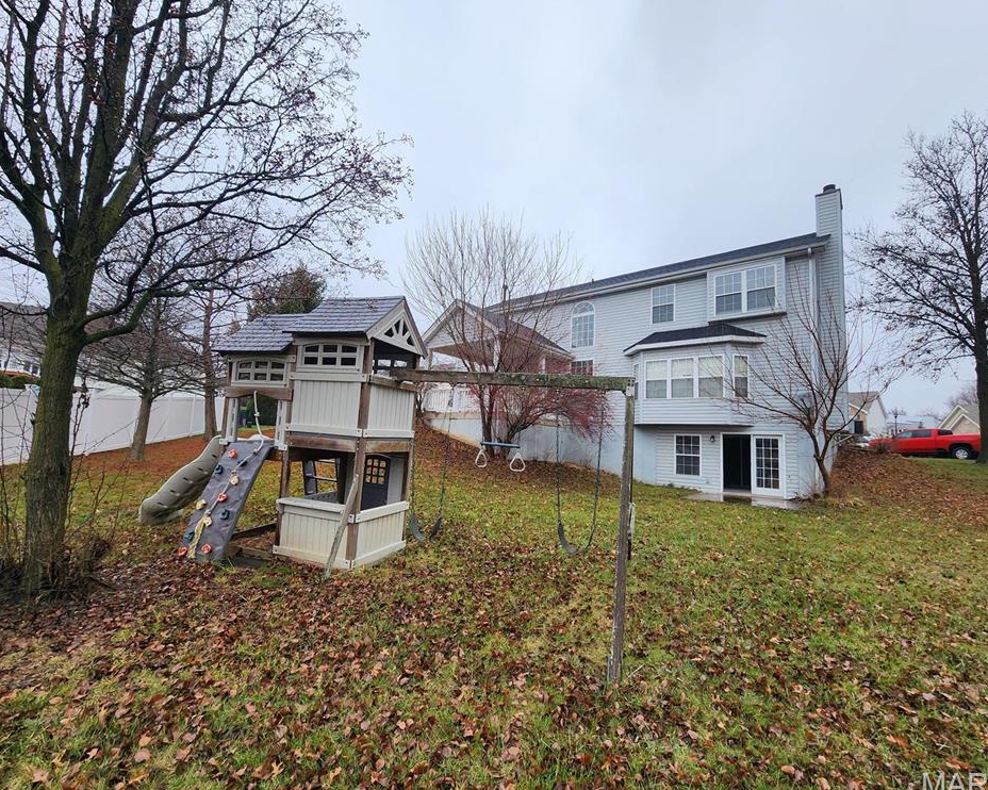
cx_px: 483
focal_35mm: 14
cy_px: 398
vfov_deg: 88.0
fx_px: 409
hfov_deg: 100.7
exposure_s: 1/390
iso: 50
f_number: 2.2
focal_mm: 2.2
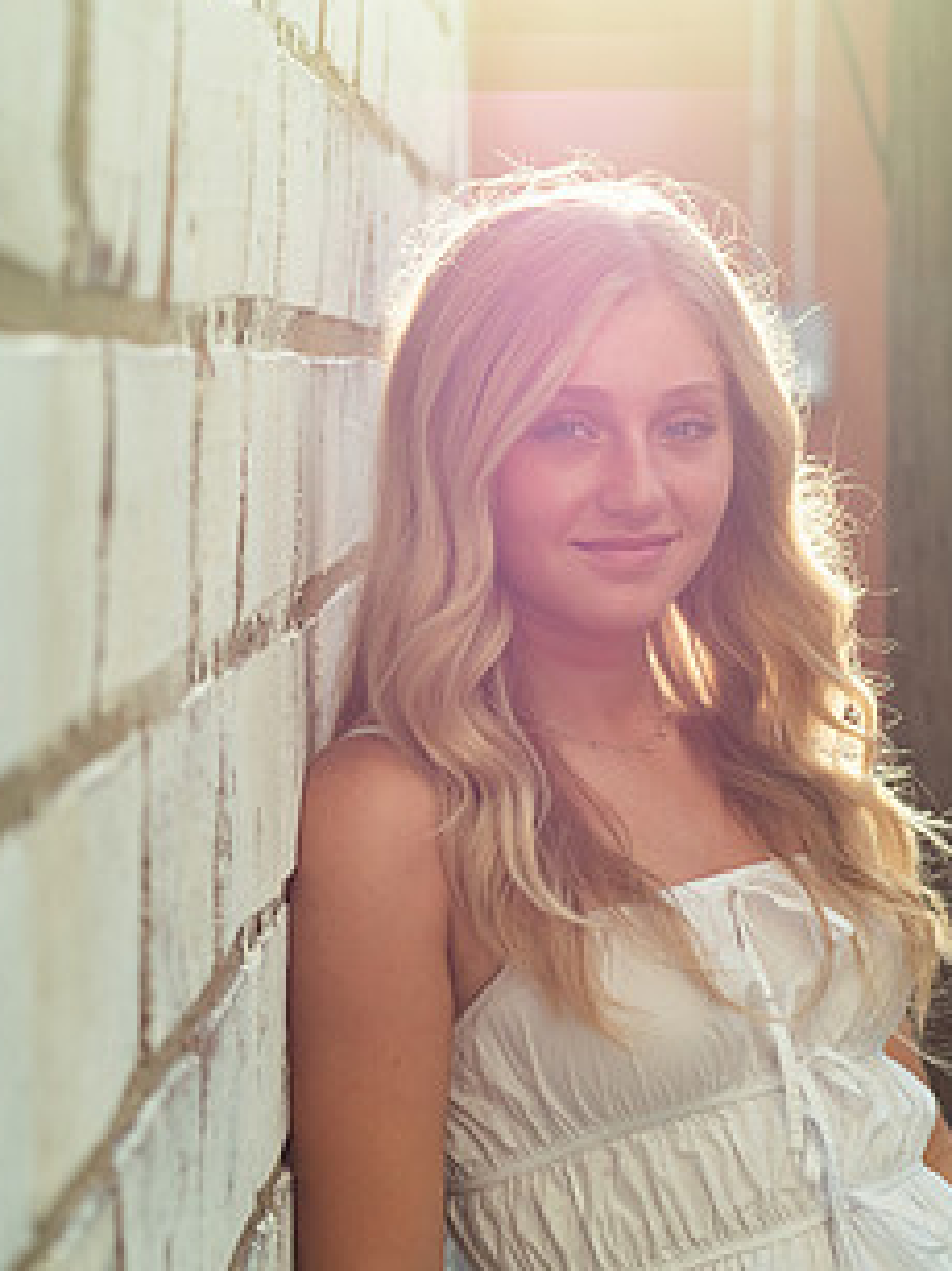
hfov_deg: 11.7
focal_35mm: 126
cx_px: 668
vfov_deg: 15.6
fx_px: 4624
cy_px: 911
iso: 200
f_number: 2.8
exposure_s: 1/2500
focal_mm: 43
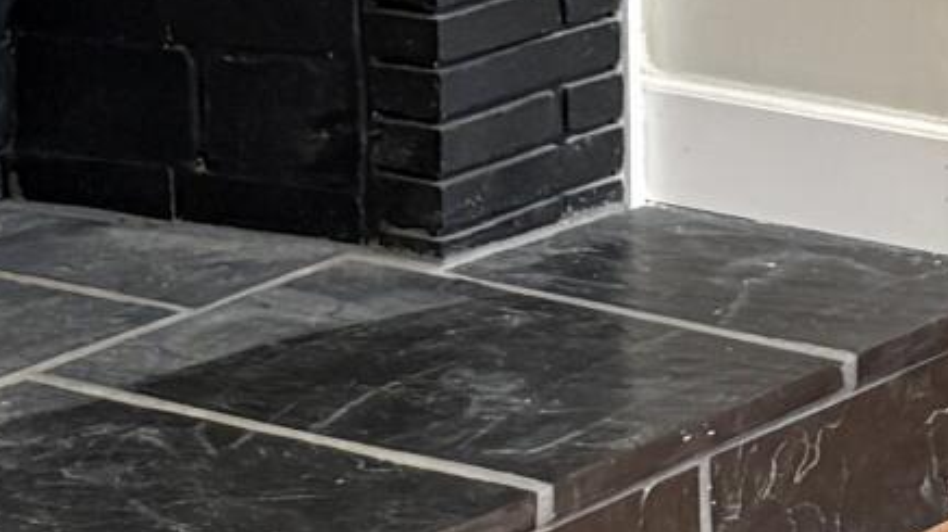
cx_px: 741
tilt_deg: -2.9
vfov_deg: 6.0
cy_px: -769
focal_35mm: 195
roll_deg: +1.0
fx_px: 4901
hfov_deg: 11.0
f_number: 1.6
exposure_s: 1/60
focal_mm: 5.96
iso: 200
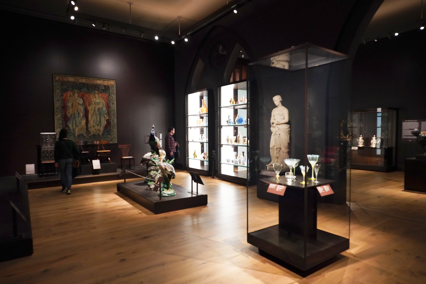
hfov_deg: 78.6
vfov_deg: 57.2
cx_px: 213
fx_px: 260
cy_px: 142
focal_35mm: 22
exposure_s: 1/100
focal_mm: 22
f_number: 3.5
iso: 4000
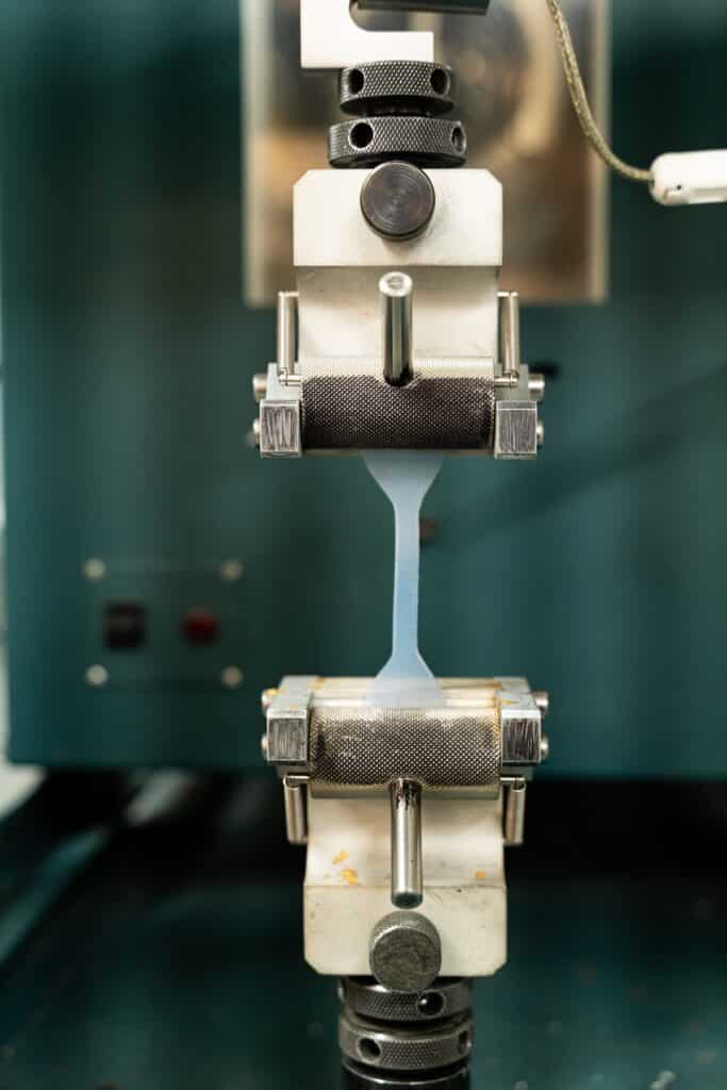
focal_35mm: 48
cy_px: 545
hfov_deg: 28.1
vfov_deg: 41.1
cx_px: 364
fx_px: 1453
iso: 800
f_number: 4
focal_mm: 48
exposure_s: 1/60
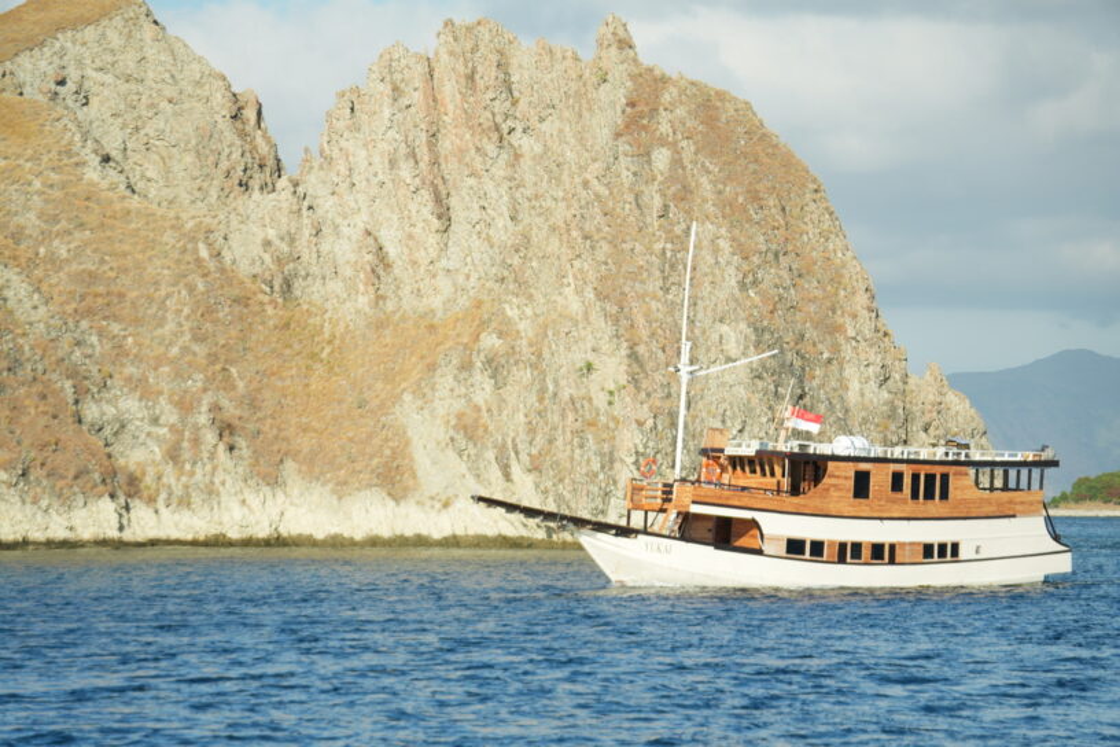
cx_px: 560
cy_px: 374
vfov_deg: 9.9
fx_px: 4293
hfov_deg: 14.9
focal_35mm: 138
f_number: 5.6
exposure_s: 1/800
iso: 160
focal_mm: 92
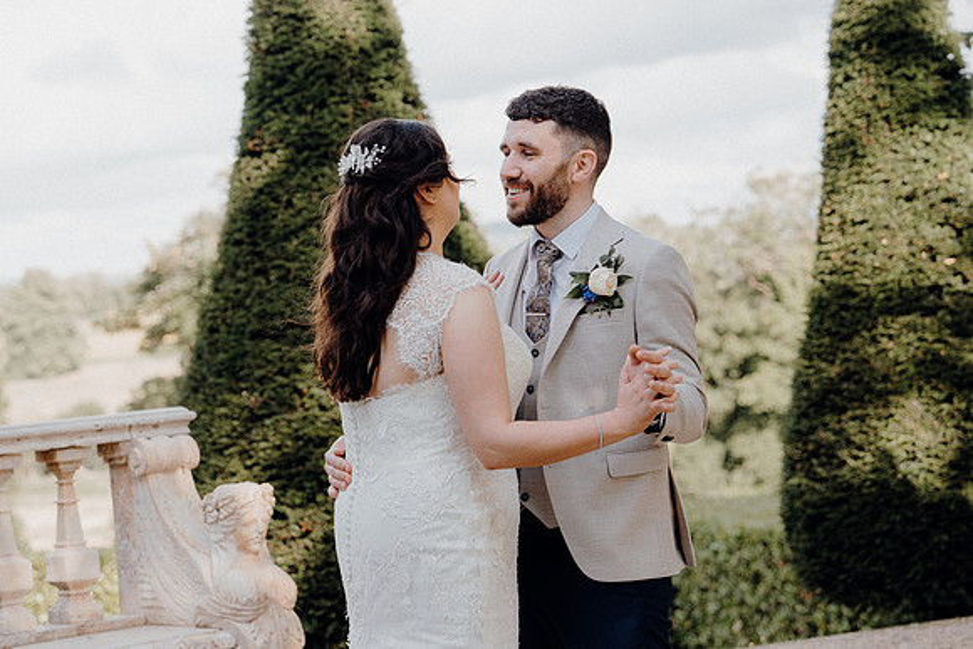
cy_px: 324
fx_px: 2838
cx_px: 486
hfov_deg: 19.5
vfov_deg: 13.0
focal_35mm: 105
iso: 125
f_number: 3.5
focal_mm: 70
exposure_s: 1/250
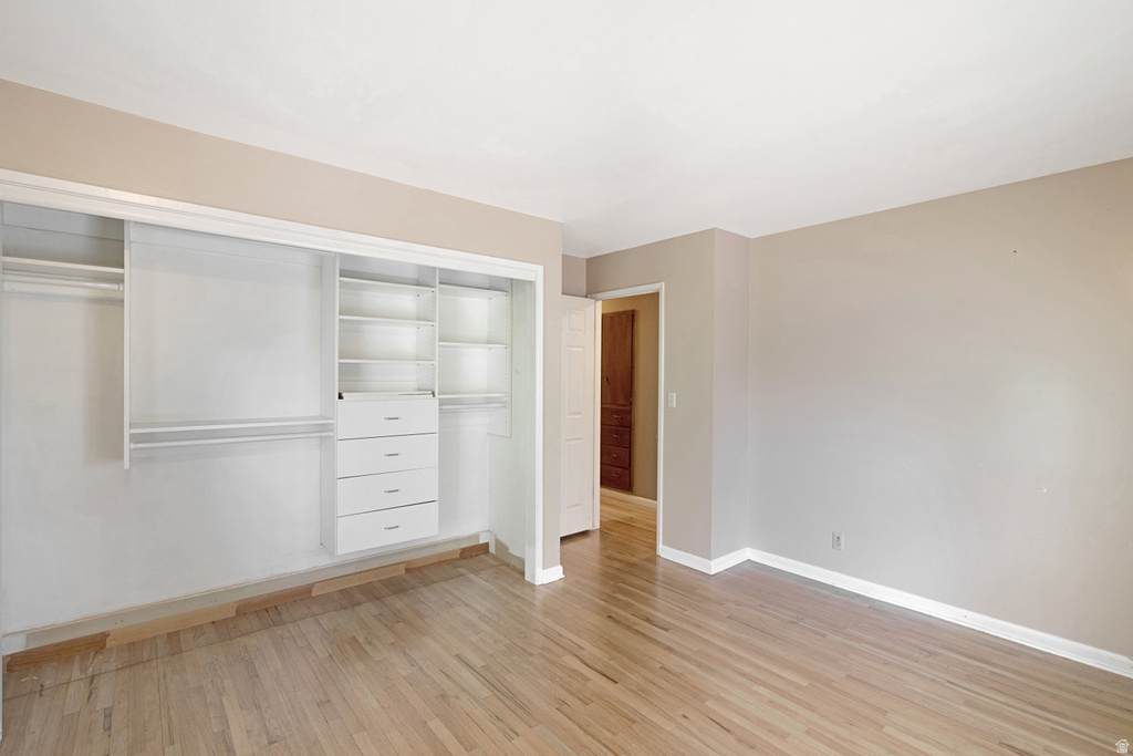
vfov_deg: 73.8
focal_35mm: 16
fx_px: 504
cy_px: 378
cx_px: 566
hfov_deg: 96.7
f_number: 9
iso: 320
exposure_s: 1/1.25
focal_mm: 16
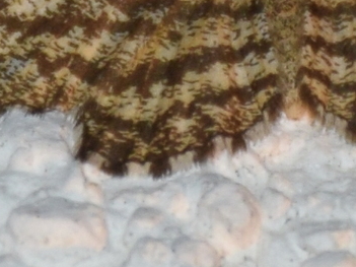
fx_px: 5665
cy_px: 0
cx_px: 298
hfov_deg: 3.6
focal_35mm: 551
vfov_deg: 2.7
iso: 320
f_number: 5.6
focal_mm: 140
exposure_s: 1/60
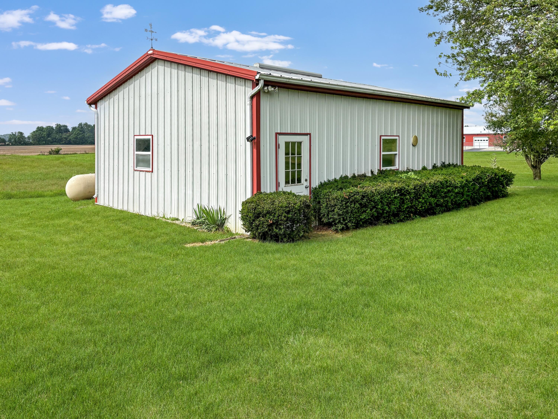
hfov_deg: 67.3
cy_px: 210
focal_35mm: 26
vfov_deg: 53.1
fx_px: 419
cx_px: 279
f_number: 1.6
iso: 50
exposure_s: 1/3700
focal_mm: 5.96
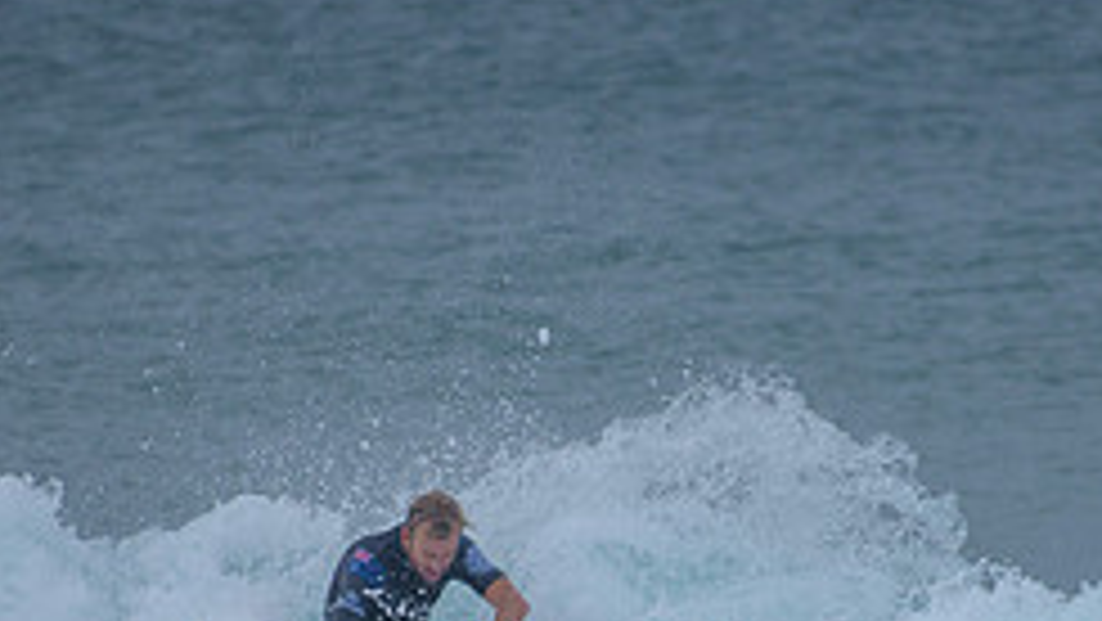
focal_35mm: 1239
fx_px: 36216
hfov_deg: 1.7
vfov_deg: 1.0
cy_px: 659
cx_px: 652
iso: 360
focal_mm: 500
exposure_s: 1/2000
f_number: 5.6
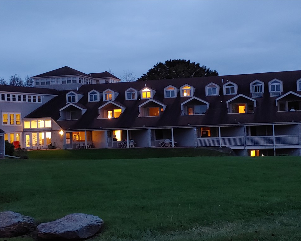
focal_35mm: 47
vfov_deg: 32.1
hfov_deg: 39.5
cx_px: 142
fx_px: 419
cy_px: 120
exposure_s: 1/10
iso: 500
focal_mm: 4.23
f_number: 1.5
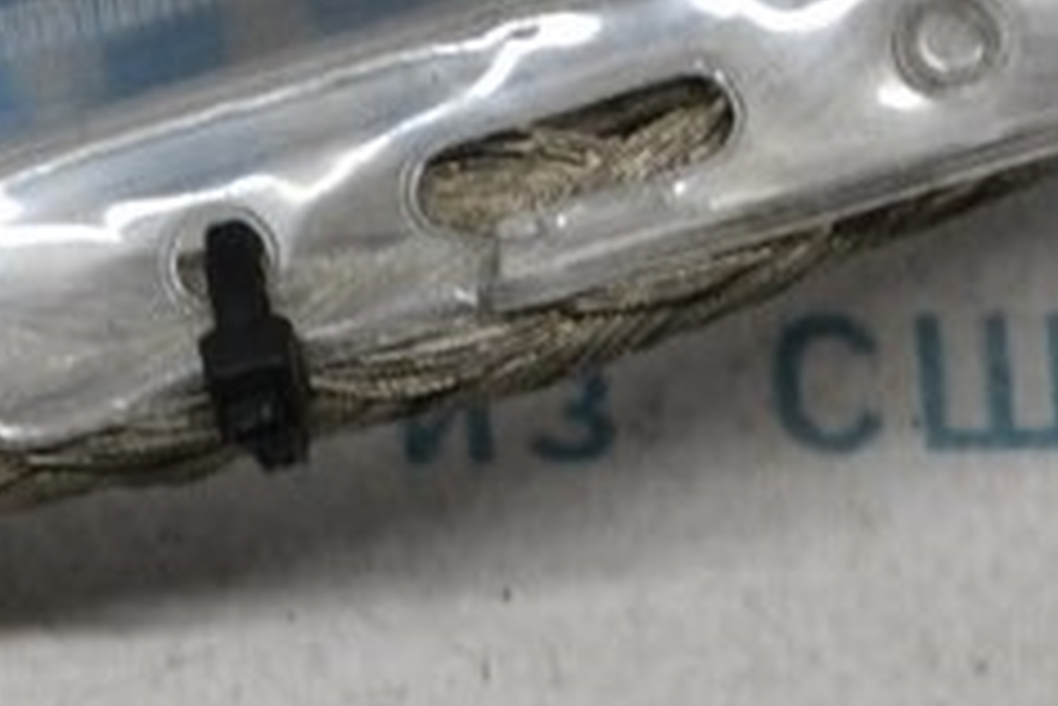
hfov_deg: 6.9
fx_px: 8651
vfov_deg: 4.7
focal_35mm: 294
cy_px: 884
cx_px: -324
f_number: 5.3
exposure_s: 1/125
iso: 400
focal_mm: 45
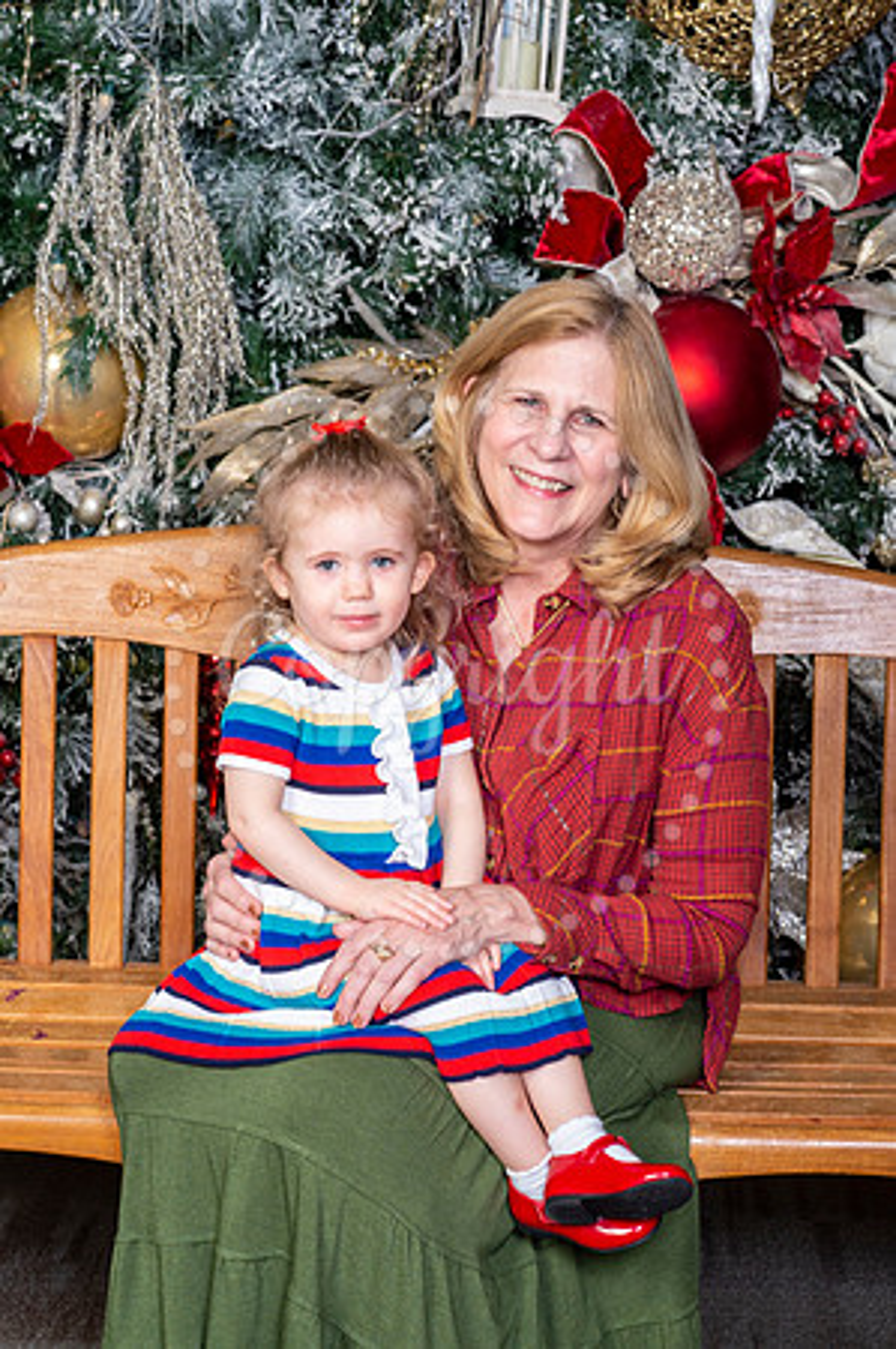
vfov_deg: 23.9
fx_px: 3180
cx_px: 448
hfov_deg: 16.0
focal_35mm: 85
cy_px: 674
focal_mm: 85
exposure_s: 1/125
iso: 400
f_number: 8
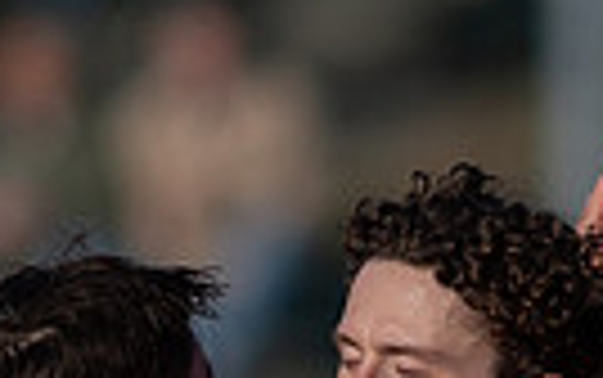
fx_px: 32698
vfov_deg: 0.7
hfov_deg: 1.1
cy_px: 790
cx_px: 382
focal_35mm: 1988
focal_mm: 300
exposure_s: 1/2000
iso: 100
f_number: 3.2
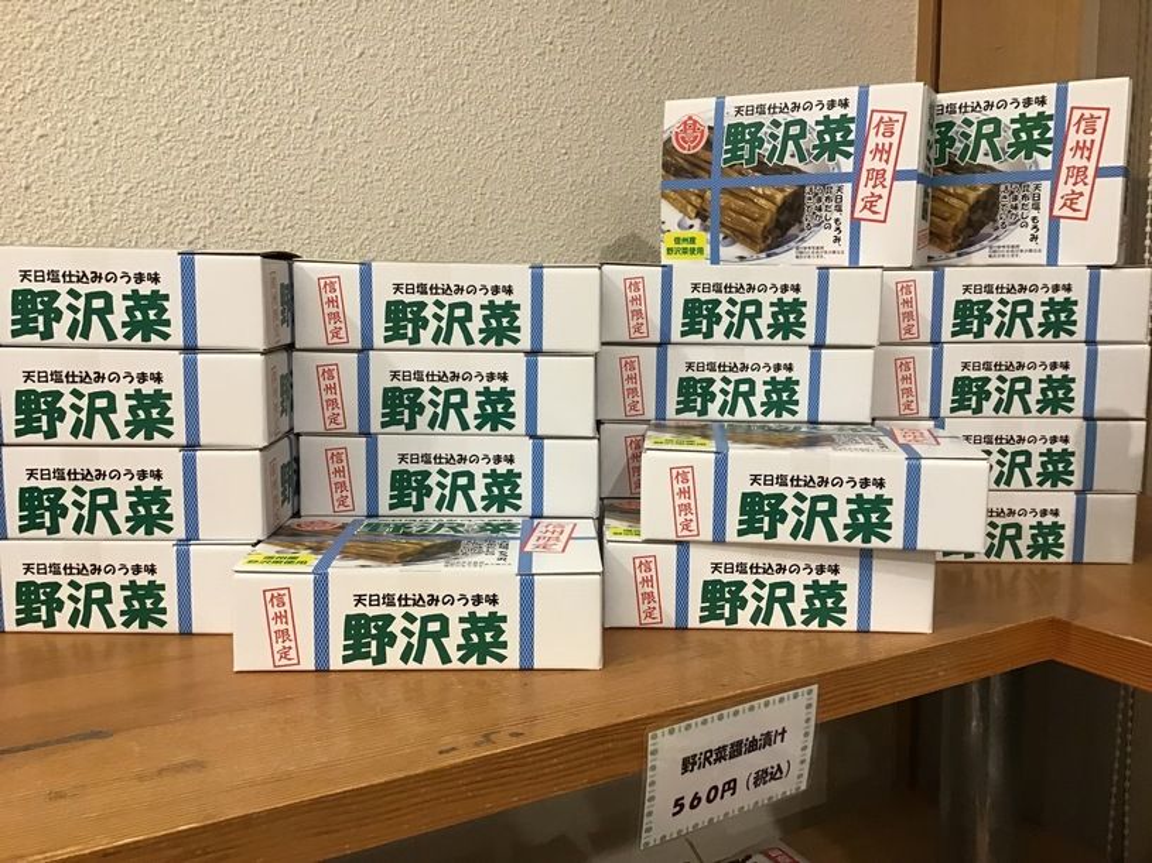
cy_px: 432
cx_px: 576
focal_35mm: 31
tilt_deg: -7.7
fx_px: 1032
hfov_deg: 58.4
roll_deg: -0.7
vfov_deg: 45.4
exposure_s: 1/33
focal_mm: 3.3
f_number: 2.4
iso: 125
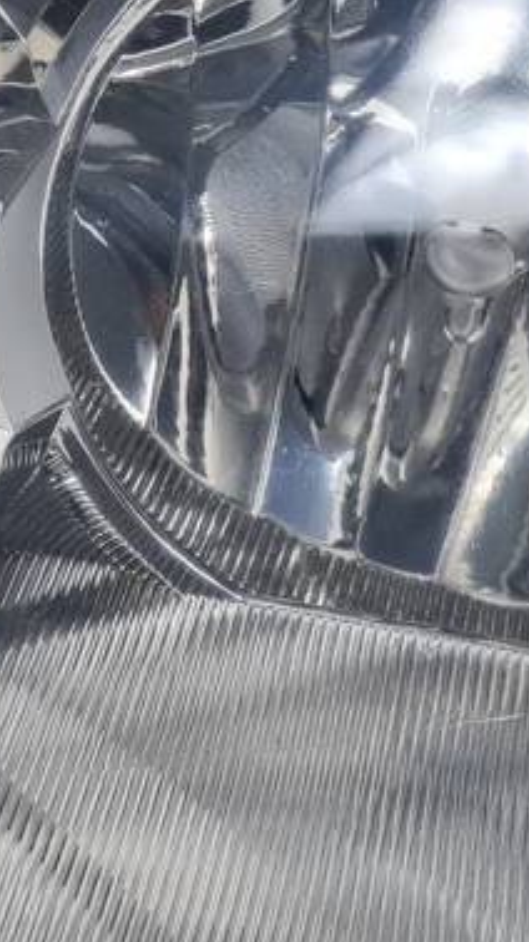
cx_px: -232
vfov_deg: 19.8
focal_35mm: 108
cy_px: 421
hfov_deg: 10.8
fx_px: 2699
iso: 50
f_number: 1.8
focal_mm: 5.4
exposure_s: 1/325
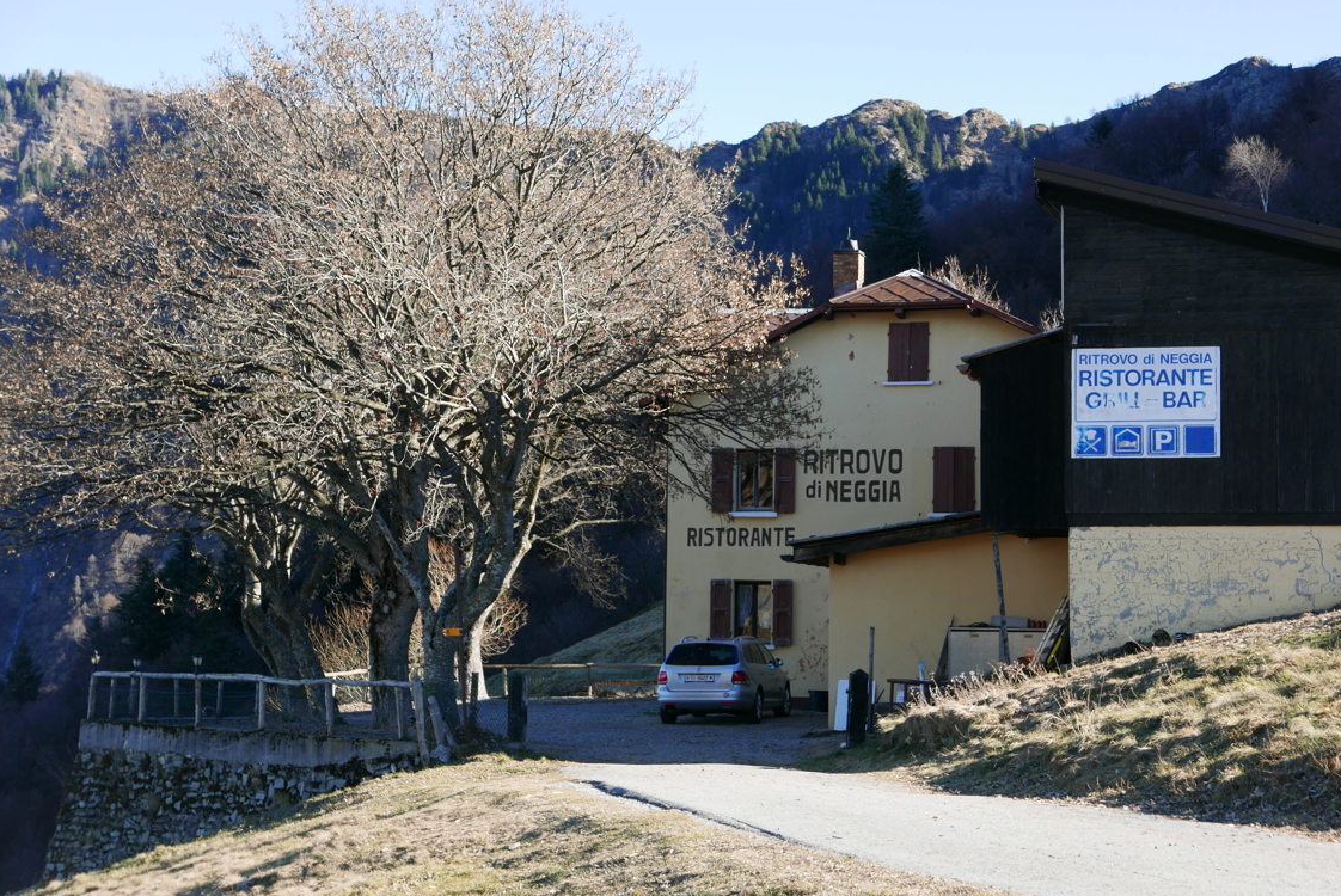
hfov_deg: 25.3
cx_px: 712
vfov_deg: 17.1
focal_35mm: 80
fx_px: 2982
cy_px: 425
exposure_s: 1/200
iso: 200
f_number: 5.6
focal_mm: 34
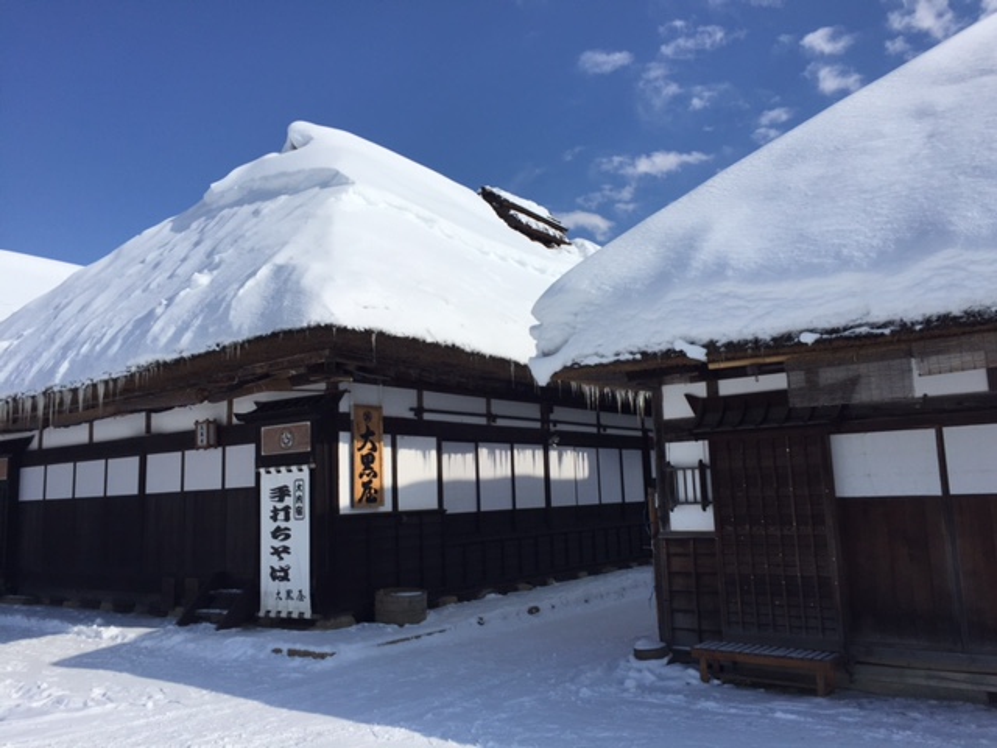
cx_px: 498
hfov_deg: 61.7
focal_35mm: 29
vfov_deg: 48.2
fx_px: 835
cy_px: 374
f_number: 2.2
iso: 32
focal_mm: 4.15
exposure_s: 1/4405
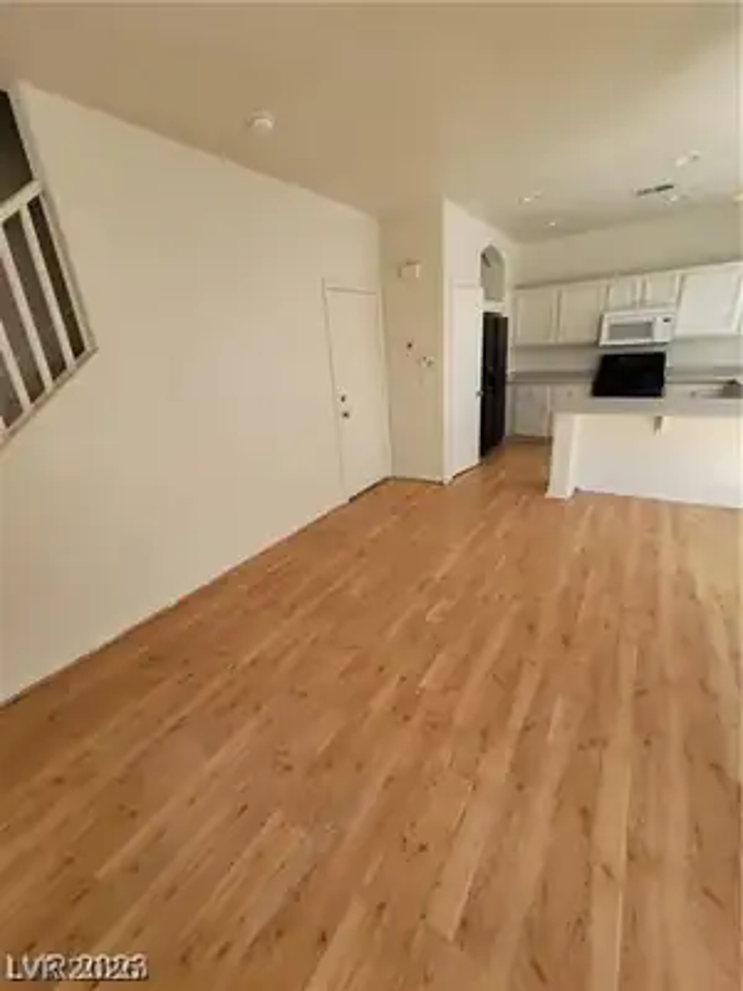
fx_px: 372
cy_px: 496
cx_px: 372
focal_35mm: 13
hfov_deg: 89.9
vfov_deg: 106.2
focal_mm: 2.2
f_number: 2.2
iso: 64
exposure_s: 1/120
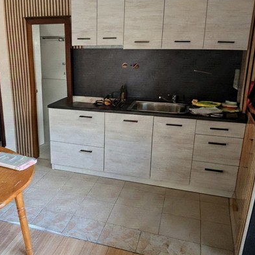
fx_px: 292
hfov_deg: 46.4
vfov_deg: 47.2
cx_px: 84
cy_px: 129
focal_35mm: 35
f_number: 1.8
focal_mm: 3.96
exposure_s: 1/33.3
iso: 125
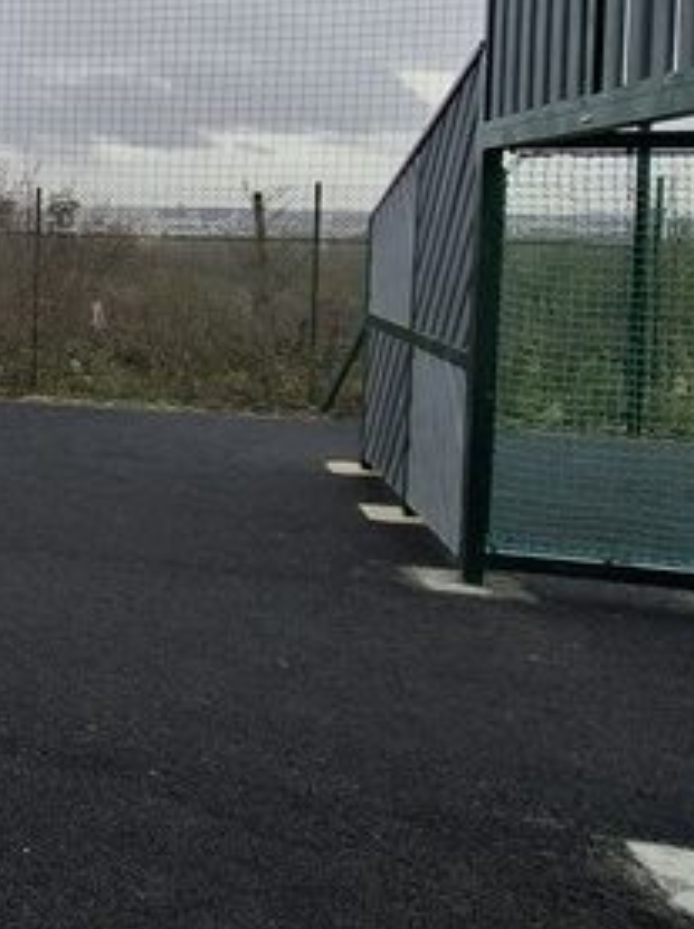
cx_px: -432
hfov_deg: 22.9
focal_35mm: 47
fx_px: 1259
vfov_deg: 39.4
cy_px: 235
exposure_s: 1/592
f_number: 2.2
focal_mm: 1.74
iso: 40
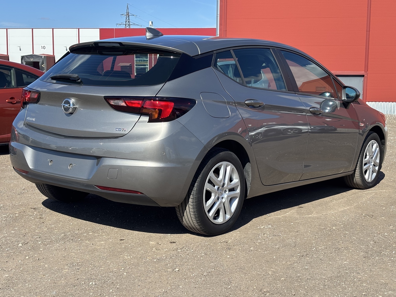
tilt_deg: -7.1
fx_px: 595
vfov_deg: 28.0
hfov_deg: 36.8
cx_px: 198
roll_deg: -1.1
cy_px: 148
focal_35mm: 52
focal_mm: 5.96
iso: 32
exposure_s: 1/1812
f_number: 1.6
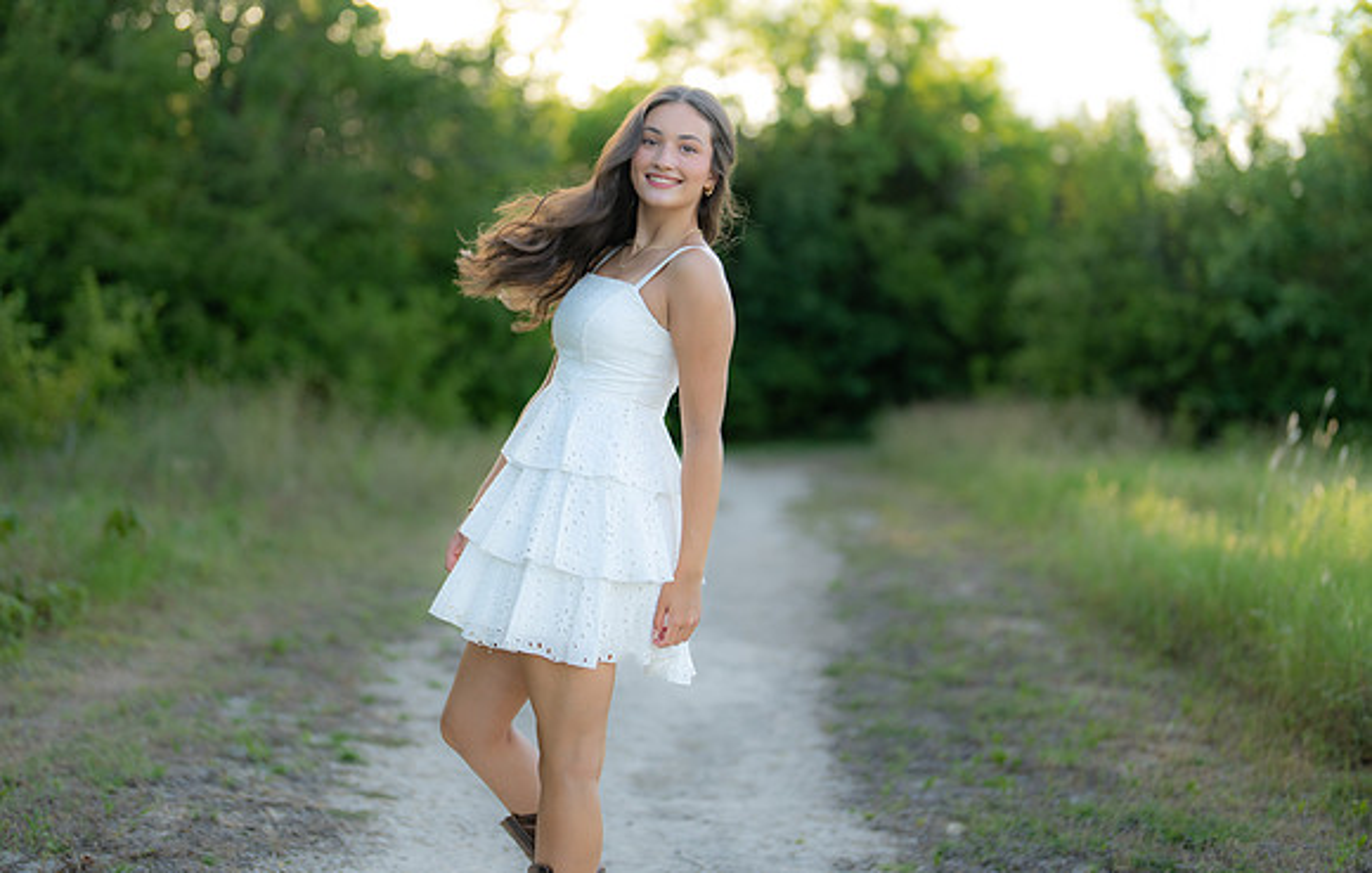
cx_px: 641
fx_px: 2236
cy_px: 336
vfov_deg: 22.0
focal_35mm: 60
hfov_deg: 34.1
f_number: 1.2
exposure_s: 1/1000
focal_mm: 50
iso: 100
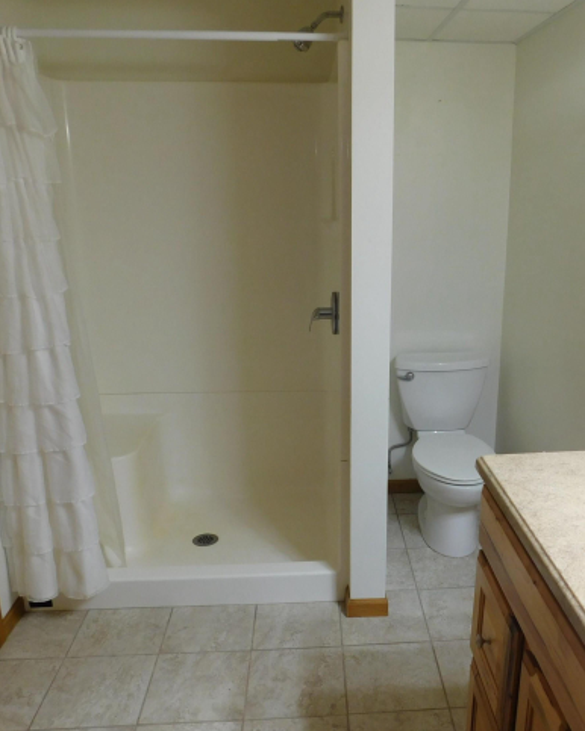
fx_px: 671
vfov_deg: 57.2
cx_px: 369
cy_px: 366
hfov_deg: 46.6
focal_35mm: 31
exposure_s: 1/40
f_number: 3
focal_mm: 4
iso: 125
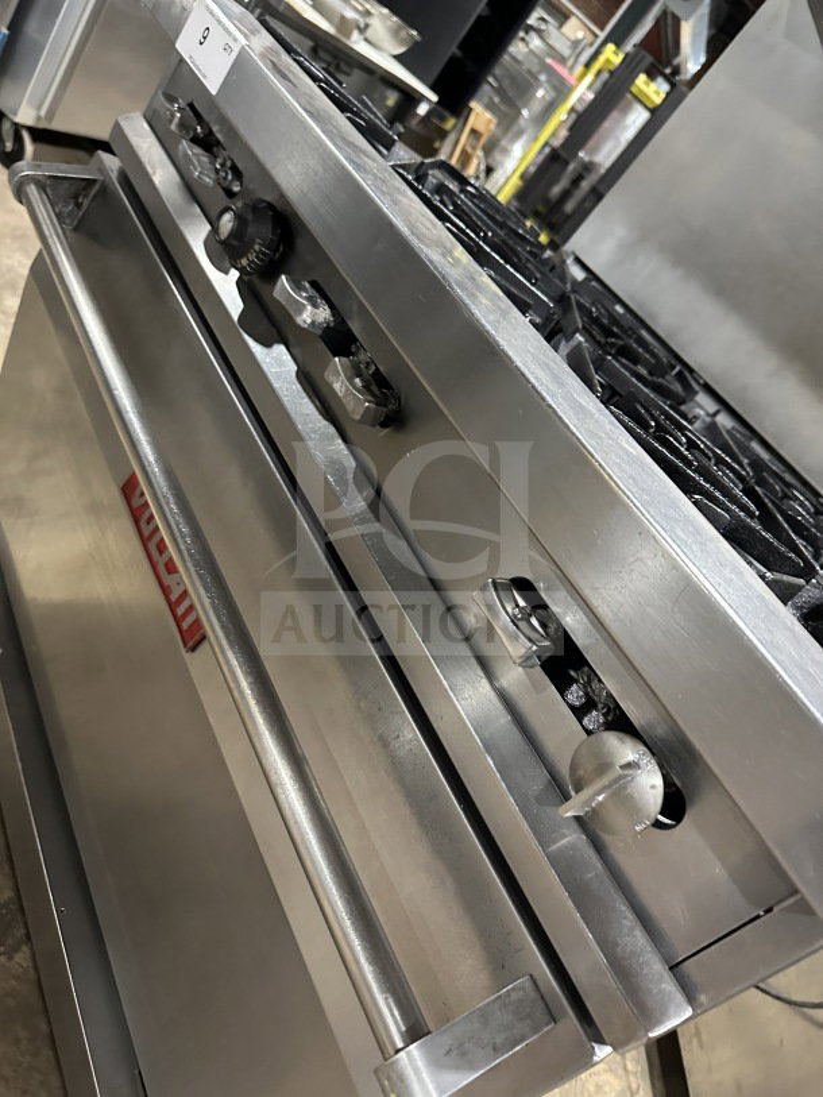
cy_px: 548
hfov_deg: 56.8
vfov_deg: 71.6
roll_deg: -40.8
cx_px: 412
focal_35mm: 24
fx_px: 761
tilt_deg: -25.6
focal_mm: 6.86
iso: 800
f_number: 1.78
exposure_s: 1/60
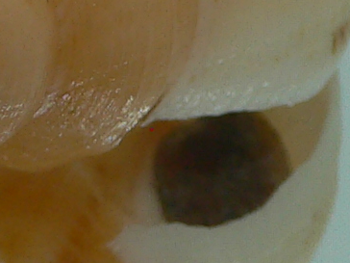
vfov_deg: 7.6
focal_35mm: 194
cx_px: 43
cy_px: -13
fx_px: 1962
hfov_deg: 10.2
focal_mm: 4.6
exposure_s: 1/60
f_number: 2.8
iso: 80
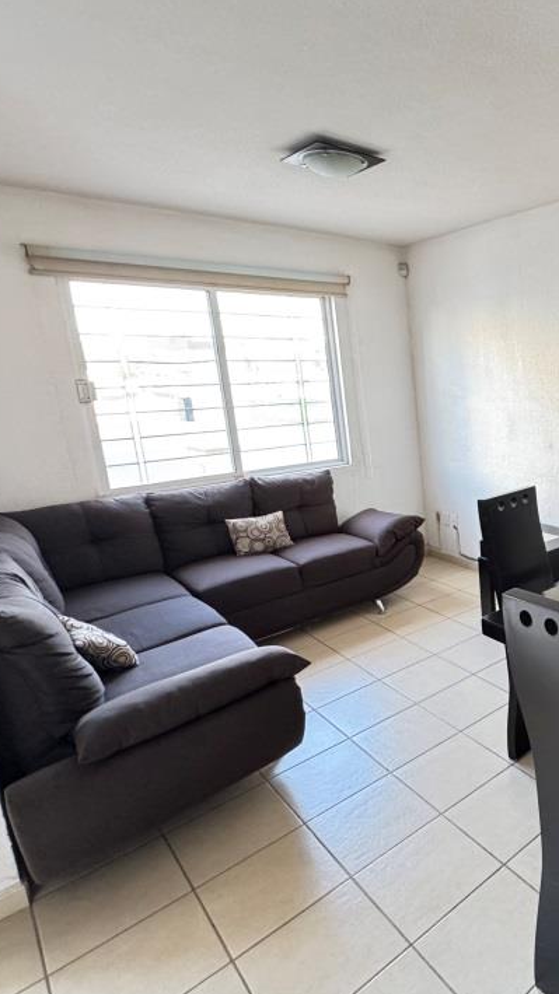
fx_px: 580
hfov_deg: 42.7
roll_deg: +2.1
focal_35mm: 22
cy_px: 489
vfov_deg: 81.2
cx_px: 584
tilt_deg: -10.3
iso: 500
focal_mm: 2.22
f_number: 2.2
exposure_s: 1/60
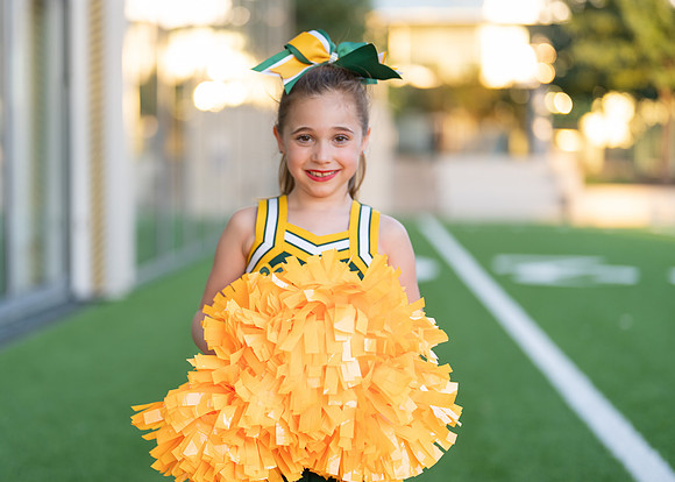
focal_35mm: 61
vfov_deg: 23.5
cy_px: 248
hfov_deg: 32.4
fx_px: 1160
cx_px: 293
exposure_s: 1/500
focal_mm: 50
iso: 125
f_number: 1.2
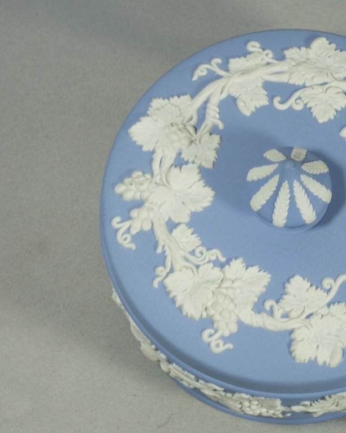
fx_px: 1638
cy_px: 216
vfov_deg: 15.0
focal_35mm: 128
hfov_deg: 12.0
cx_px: 280
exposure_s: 1/125
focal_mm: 17.5
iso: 250
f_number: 4.8
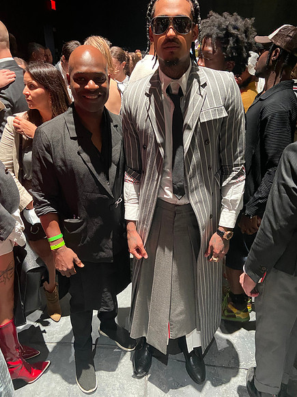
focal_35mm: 26
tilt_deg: -25.0
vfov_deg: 67.3
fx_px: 297
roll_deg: -0.4
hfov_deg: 53.1
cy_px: 198
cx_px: 148
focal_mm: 4.25
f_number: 1.8
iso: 500
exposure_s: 1/30
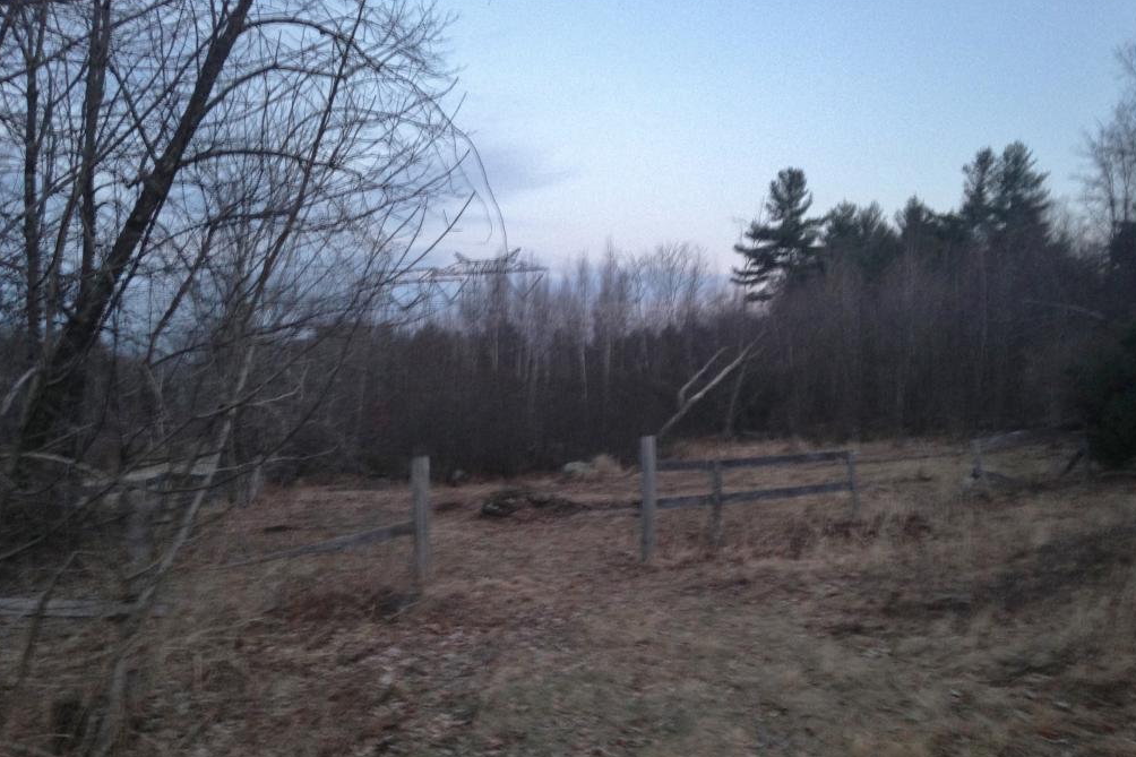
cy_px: 419
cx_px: 571
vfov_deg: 37.8
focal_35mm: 35
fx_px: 1104
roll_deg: -2.2
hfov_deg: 54.4
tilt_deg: -0.7
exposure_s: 1/20
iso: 125
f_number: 2.4
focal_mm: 4.12
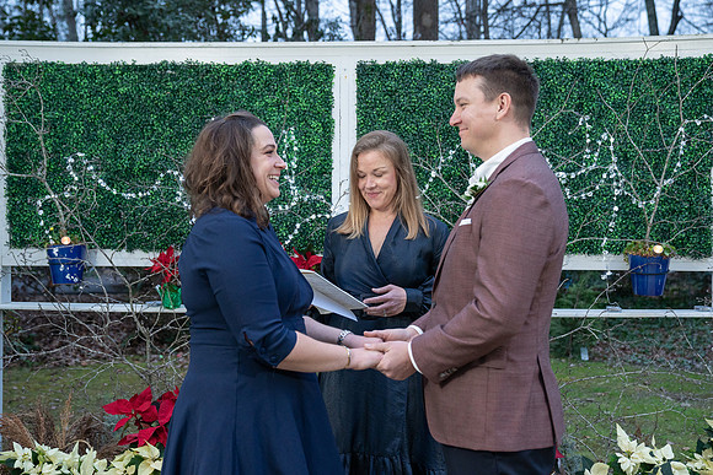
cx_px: 344
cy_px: 245
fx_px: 871
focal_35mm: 44
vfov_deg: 30.5
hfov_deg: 44.5
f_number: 3.5
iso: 2000
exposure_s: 1/100
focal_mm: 41
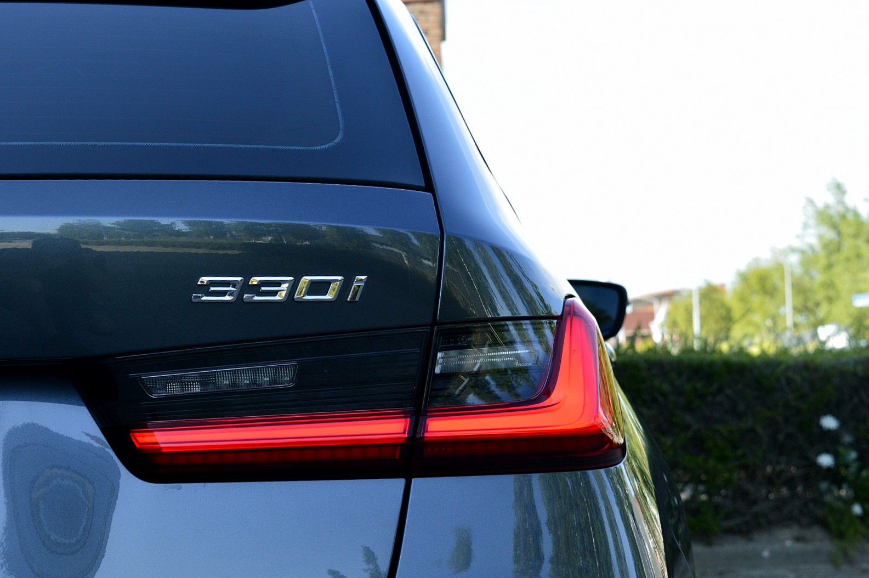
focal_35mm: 85
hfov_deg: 24.1
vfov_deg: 16.1
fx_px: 2038
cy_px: 288
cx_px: 436
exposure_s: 1/200
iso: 400
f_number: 10
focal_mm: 55
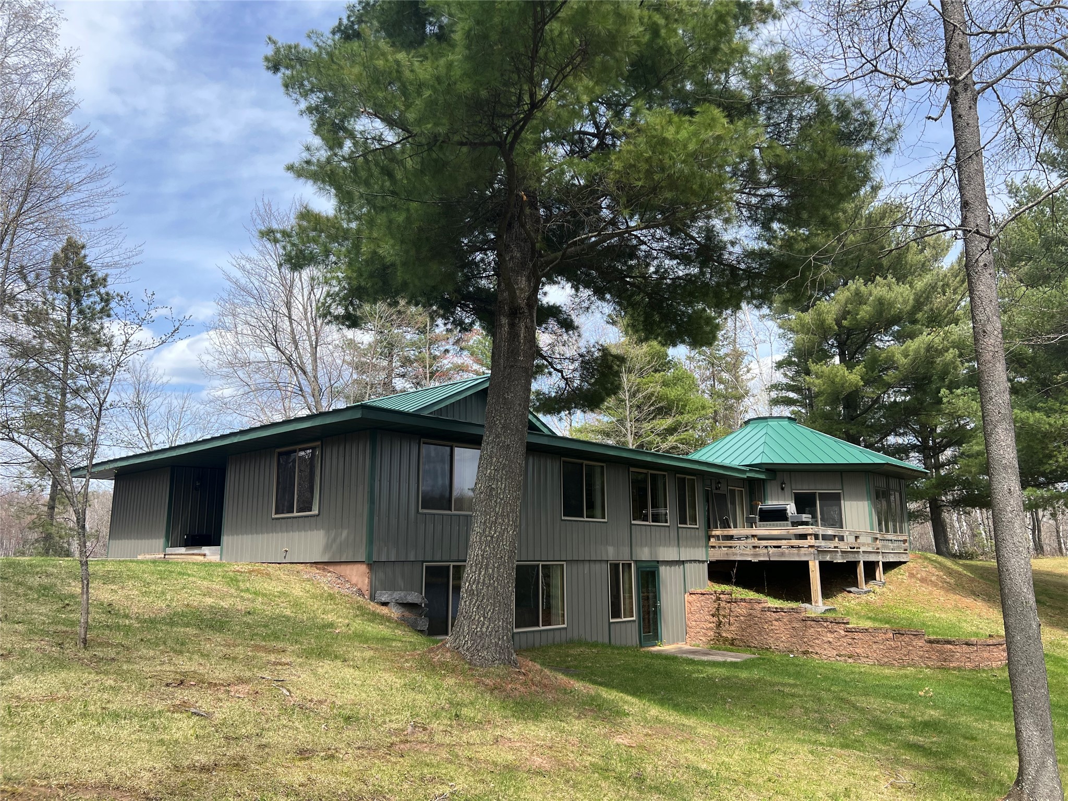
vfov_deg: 53.1
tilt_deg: +10.6
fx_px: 802
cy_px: 400
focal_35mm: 26
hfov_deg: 67.3
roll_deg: -0.3
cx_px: 534
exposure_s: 1/1901
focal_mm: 5.7
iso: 50
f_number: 1.5
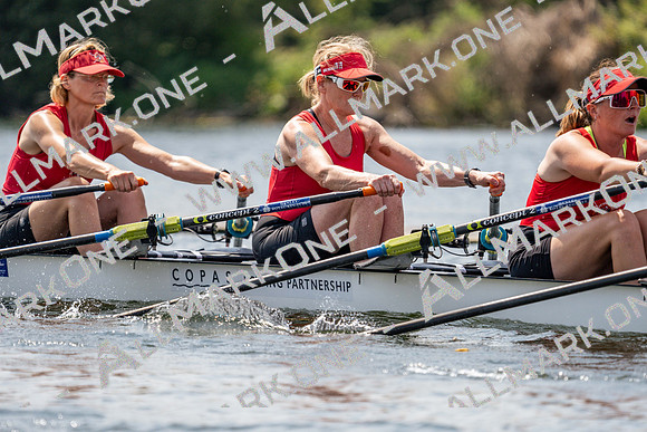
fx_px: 7136
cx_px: 324
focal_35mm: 397
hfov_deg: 5.2
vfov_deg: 3.5
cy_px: 216
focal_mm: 397
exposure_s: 1/1600
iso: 250
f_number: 6.3
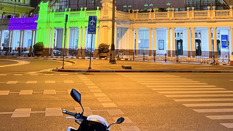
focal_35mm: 55
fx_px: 340
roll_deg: -1.1
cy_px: -30
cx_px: 135
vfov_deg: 20.3
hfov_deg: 37.7
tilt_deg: +12.7
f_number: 1.5
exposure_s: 1/33
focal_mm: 5.7
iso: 400
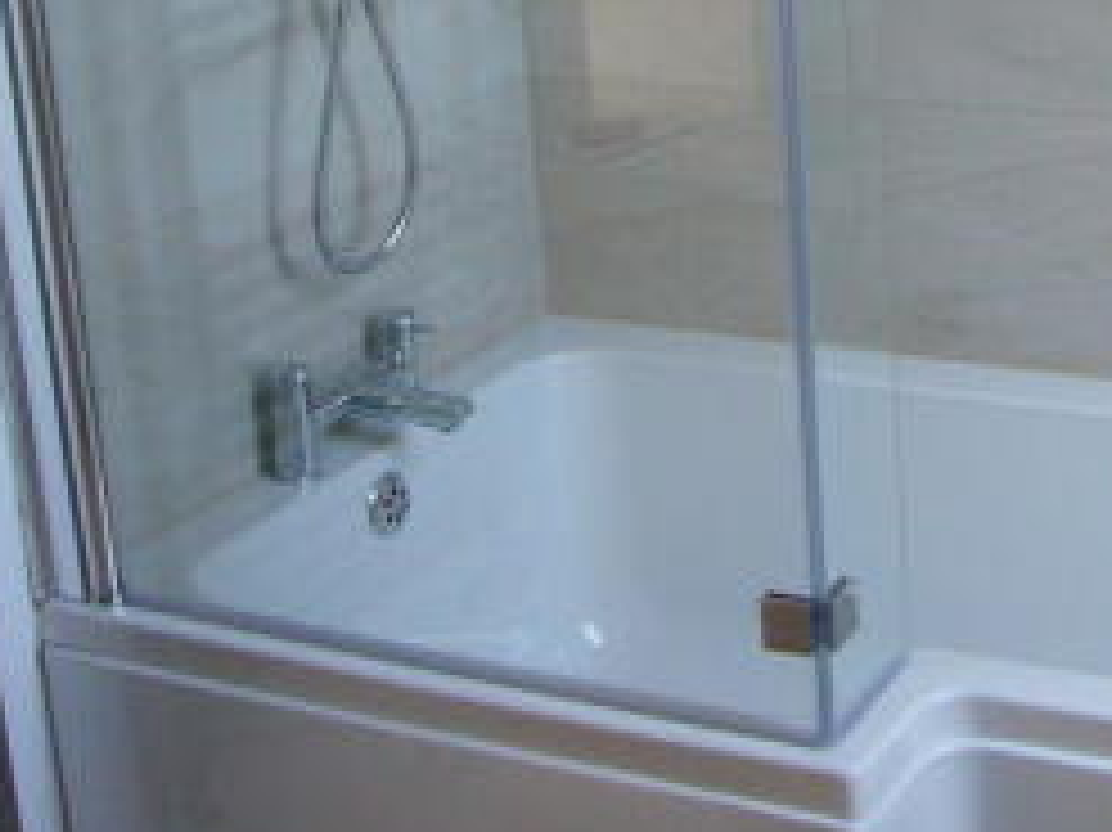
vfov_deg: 21.6
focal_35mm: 66
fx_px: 2119
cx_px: 898
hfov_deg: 28.7
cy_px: 38
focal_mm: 4.6
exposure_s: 1/30
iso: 160
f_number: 2.8
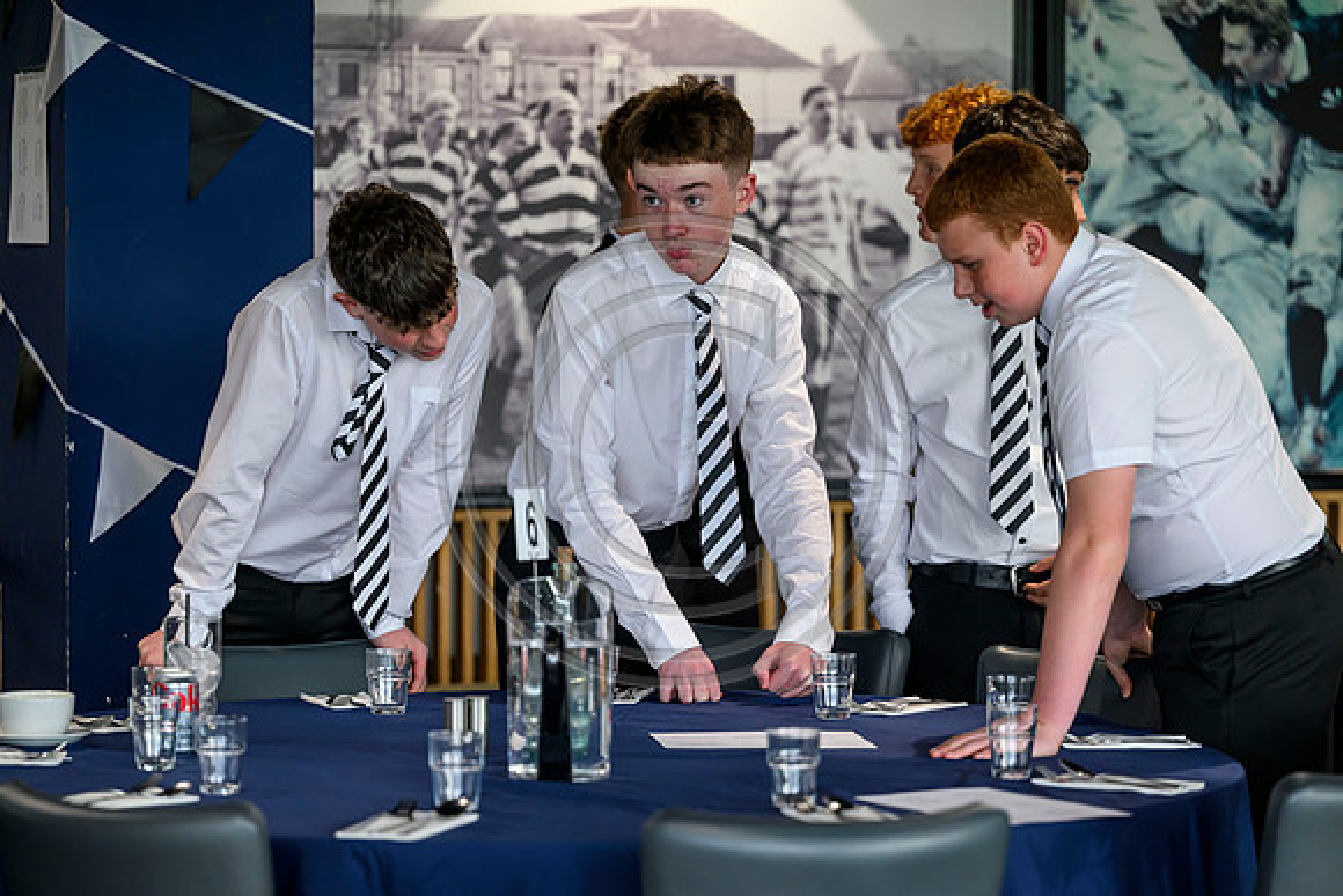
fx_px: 4478
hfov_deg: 17.1
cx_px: 672
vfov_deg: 11.4
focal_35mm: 120
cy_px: 448
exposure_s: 1/500
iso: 1600
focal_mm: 120
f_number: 2.8
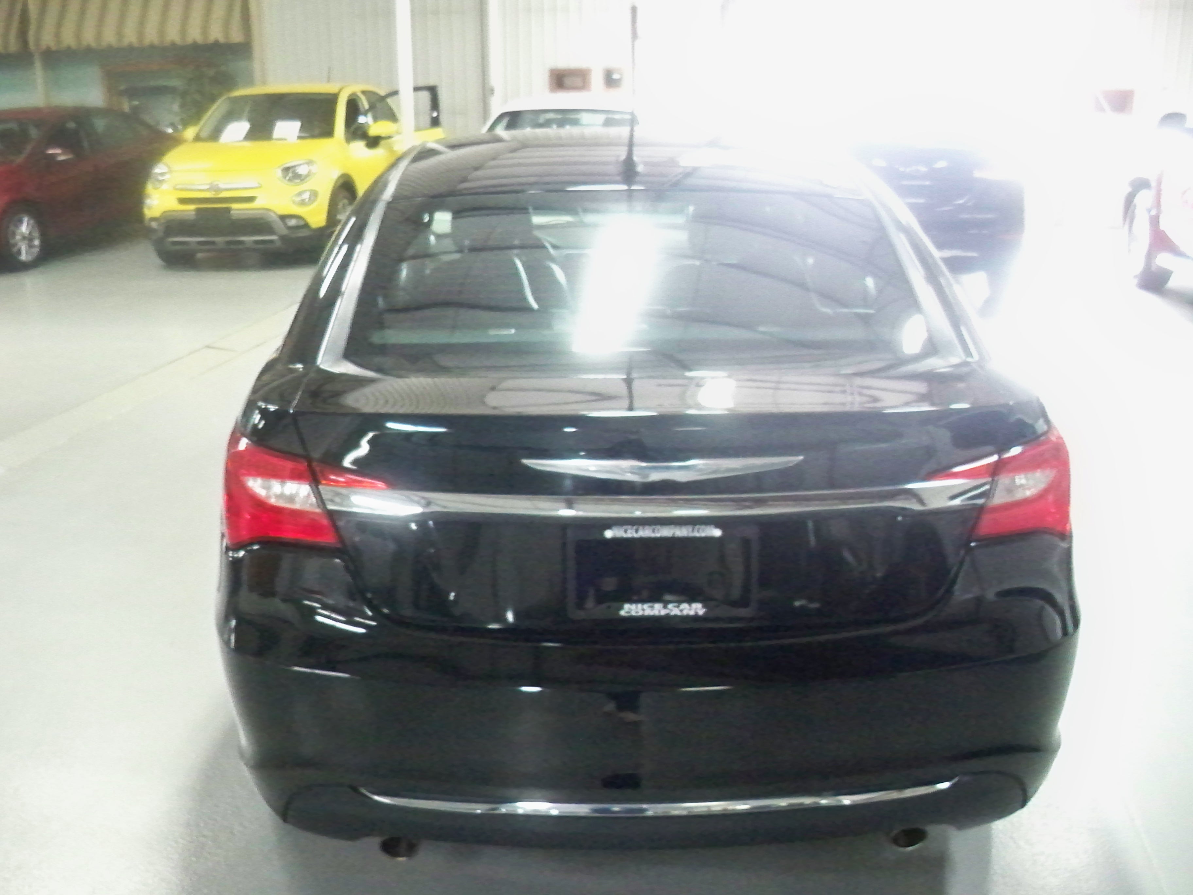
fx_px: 1206
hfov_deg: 52.6
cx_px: 596
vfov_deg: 40.7
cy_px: 448
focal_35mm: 35
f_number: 3.1
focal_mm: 6.3
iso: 2500
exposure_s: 1/60
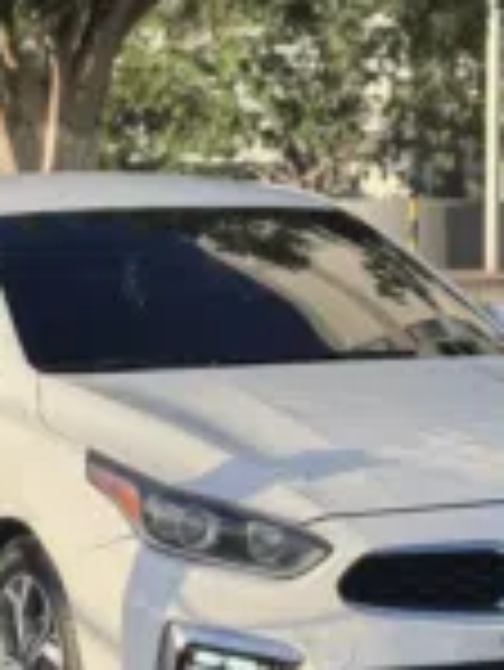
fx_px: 2501
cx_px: 248
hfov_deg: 11.5
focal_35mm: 129
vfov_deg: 15.3
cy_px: 247
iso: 64
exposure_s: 1/1238
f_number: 1.78
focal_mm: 6.76
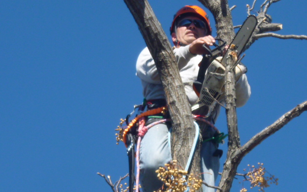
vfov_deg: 4.8
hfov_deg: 7.7
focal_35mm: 274
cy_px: 83
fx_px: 2292
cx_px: 157
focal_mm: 20
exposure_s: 1/160
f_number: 6.5
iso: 100
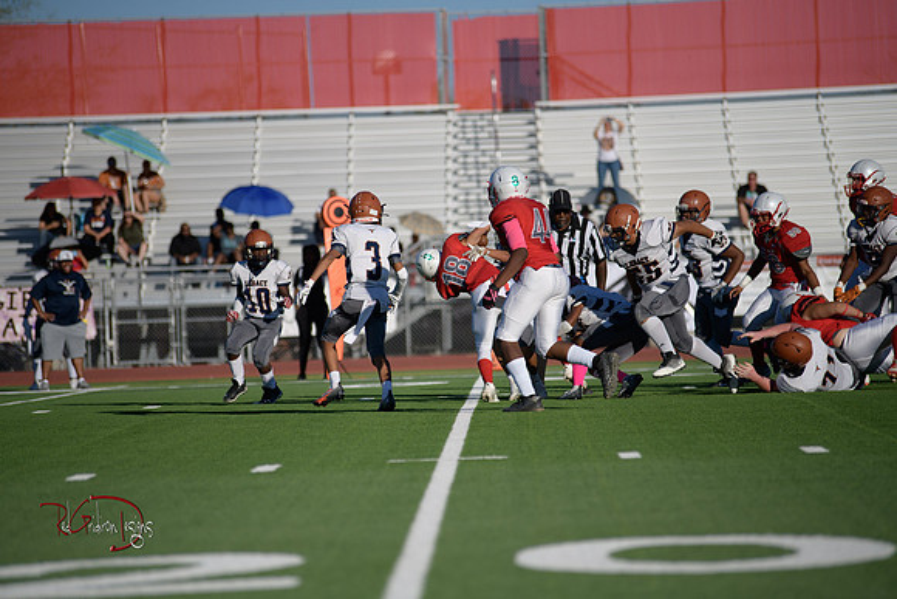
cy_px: 300
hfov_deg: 10.3
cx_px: 448
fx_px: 4984
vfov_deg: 6.9
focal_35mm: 200
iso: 125
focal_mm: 200
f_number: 2.8
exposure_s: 1/5000
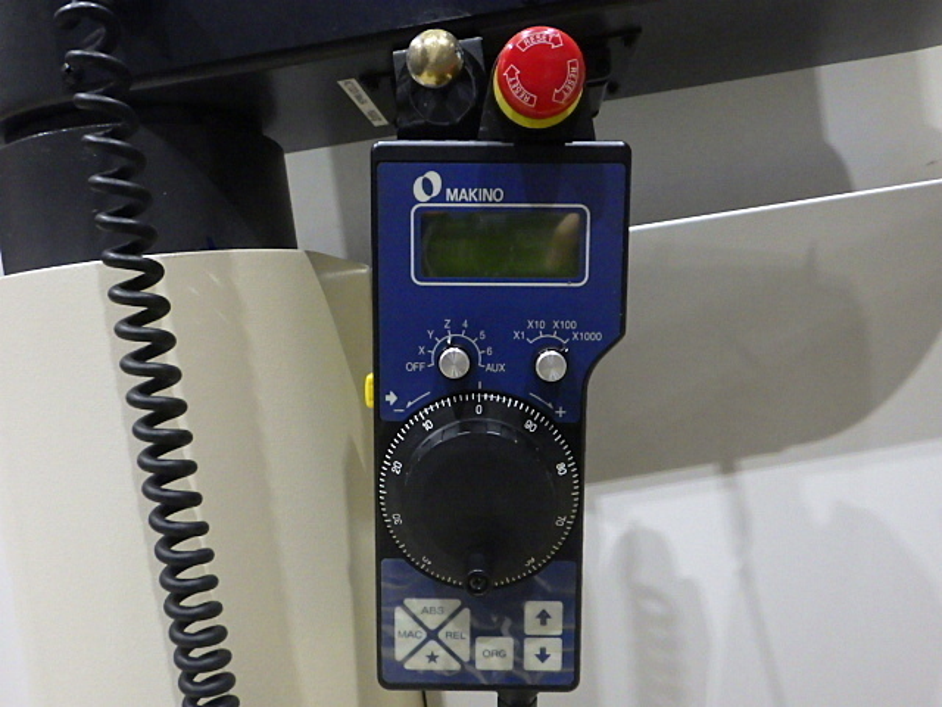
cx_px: 471
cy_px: 354
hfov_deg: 63.4
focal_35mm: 28
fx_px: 762
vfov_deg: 49.7
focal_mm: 5
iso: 1600
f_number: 3.5
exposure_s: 1/30
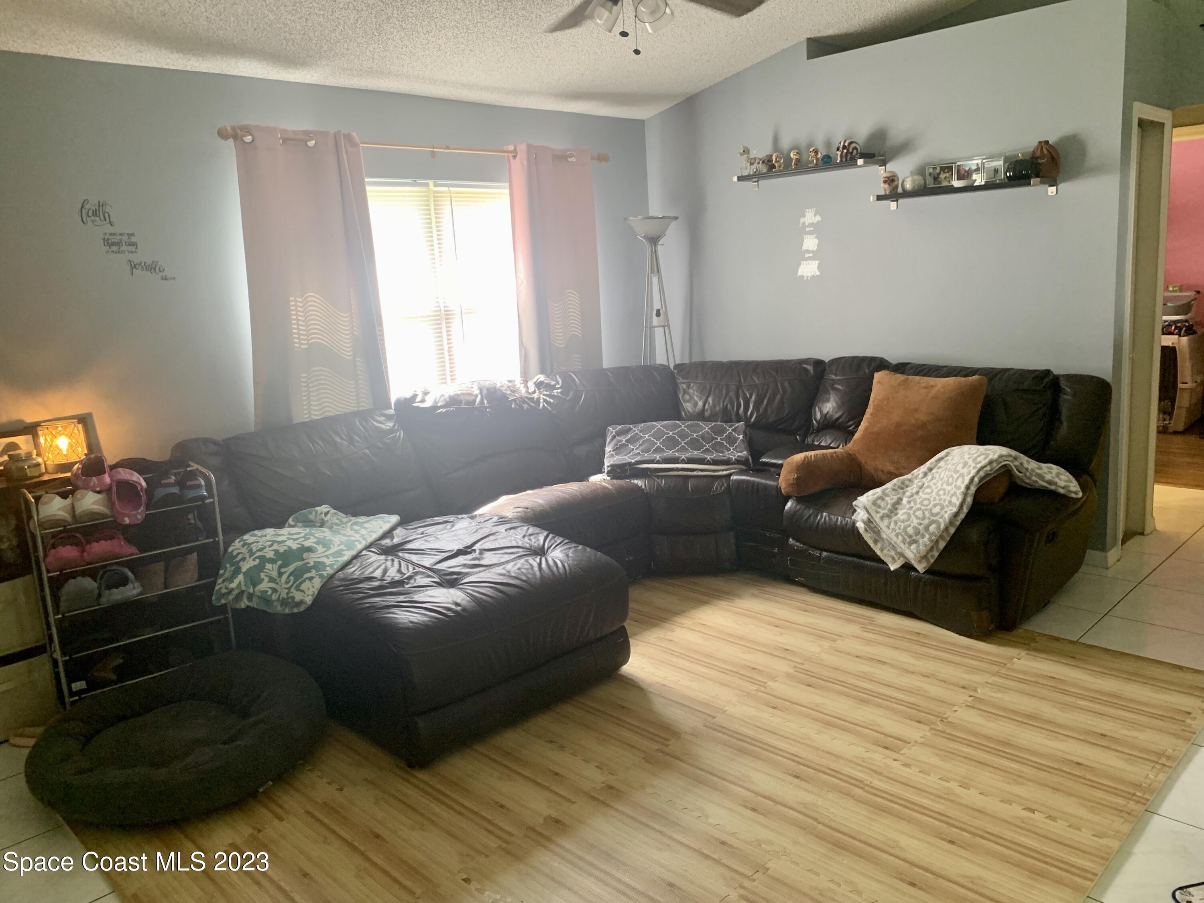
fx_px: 904
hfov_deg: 67.3
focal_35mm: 26
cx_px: 602
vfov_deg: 53.1
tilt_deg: -10.5
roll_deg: +3.3
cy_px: 452
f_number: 1.8
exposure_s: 1/60
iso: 160
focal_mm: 4.25
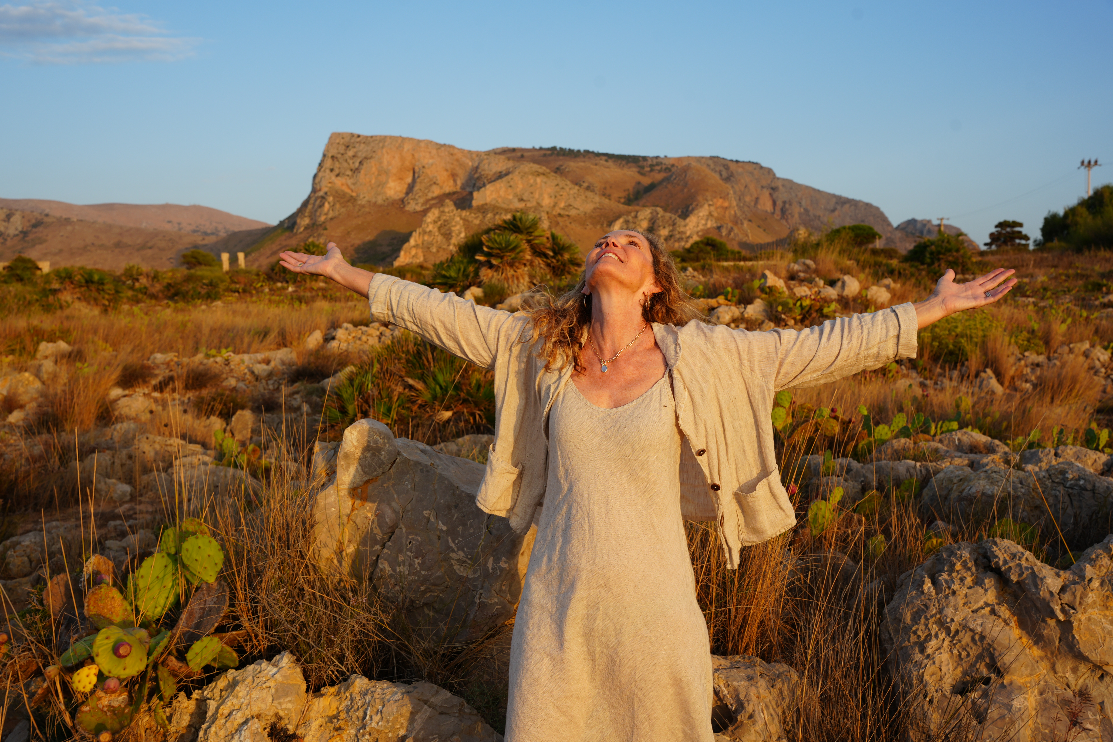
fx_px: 1135
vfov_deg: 36.2
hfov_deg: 52.3
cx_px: 556
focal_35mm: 37
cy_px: 371
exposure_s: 1/100
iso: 100
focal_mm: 36.7
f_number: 8
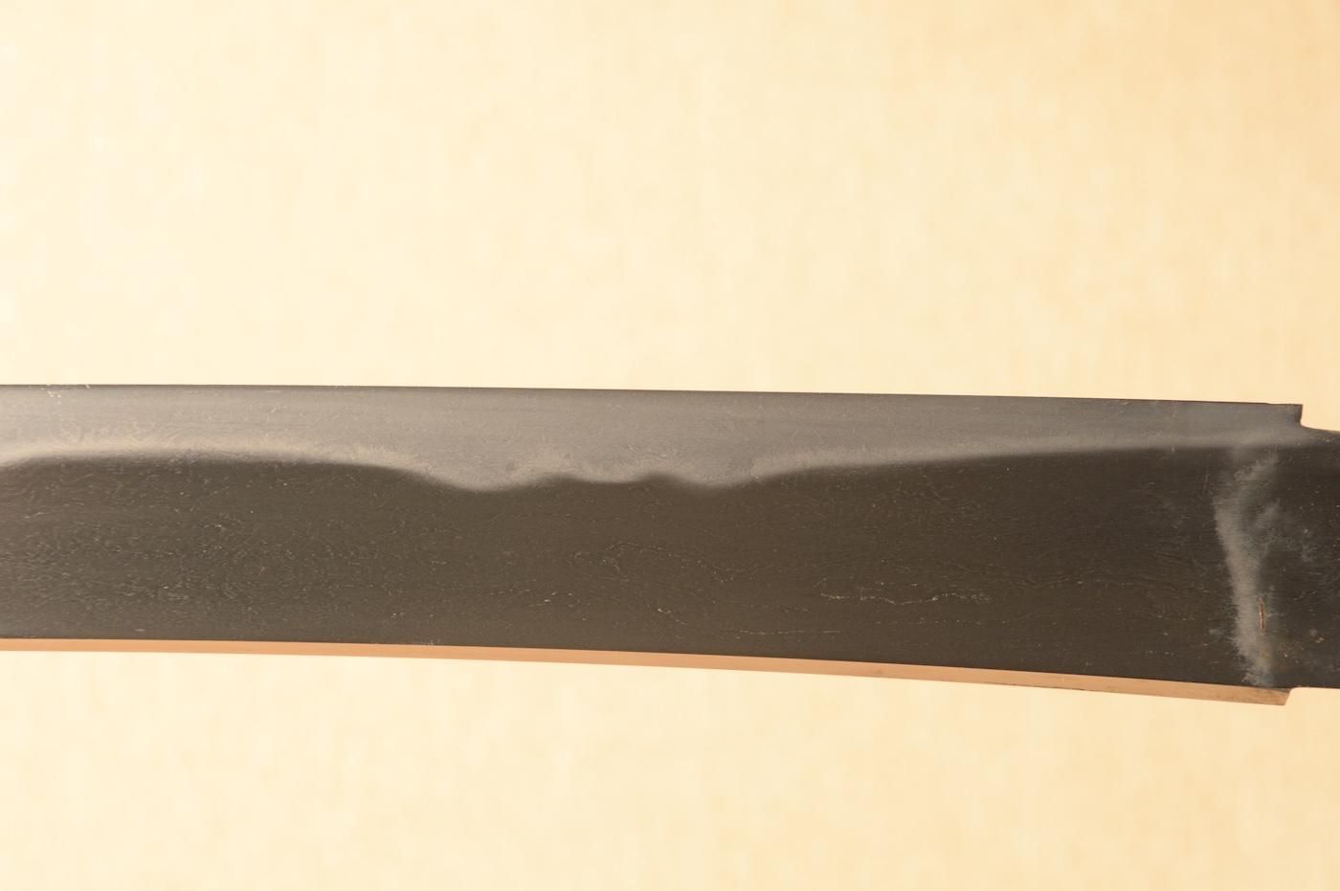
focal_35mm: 150
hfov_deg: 13.7
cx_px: 670
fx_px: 5579
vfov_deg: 9.1
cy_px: 446
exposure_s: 1/1.6
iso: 400
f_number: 11
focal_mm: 100
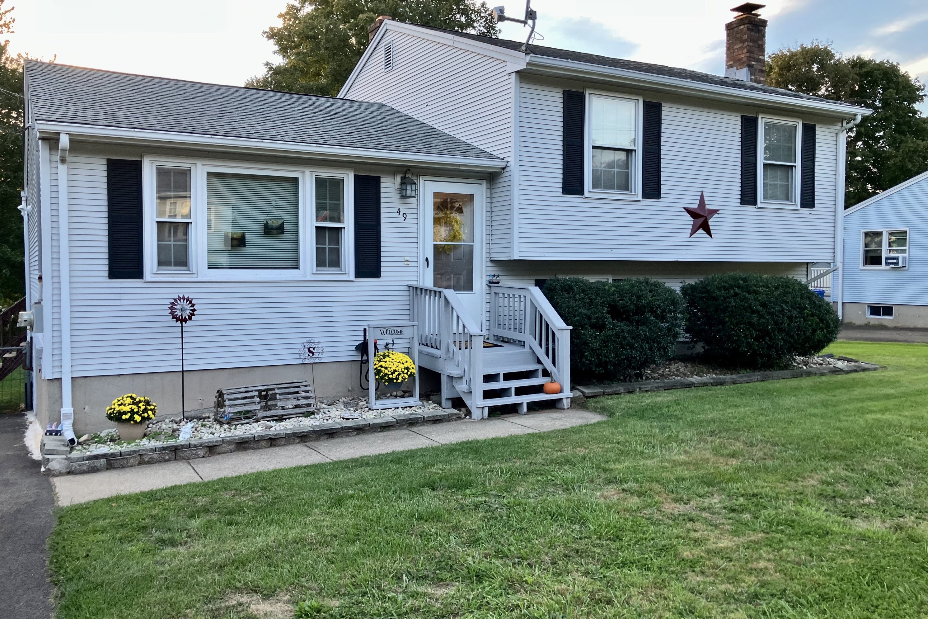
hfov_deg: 61.9
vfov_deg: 43.6
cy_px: 311
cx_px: 462
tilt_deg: -2.4
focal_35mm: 30
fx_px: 773
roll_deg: -0.6
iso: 80
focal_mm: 3.99
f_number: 1.8
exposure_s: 1/121
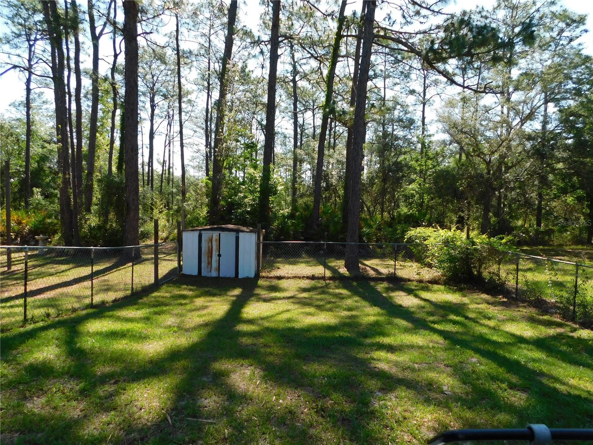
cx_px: 296
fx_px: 394
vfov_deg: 58.9
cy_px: 222
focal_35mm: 23
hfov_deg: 73.9
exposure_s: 1/640
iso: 125
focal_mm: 4
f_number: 3
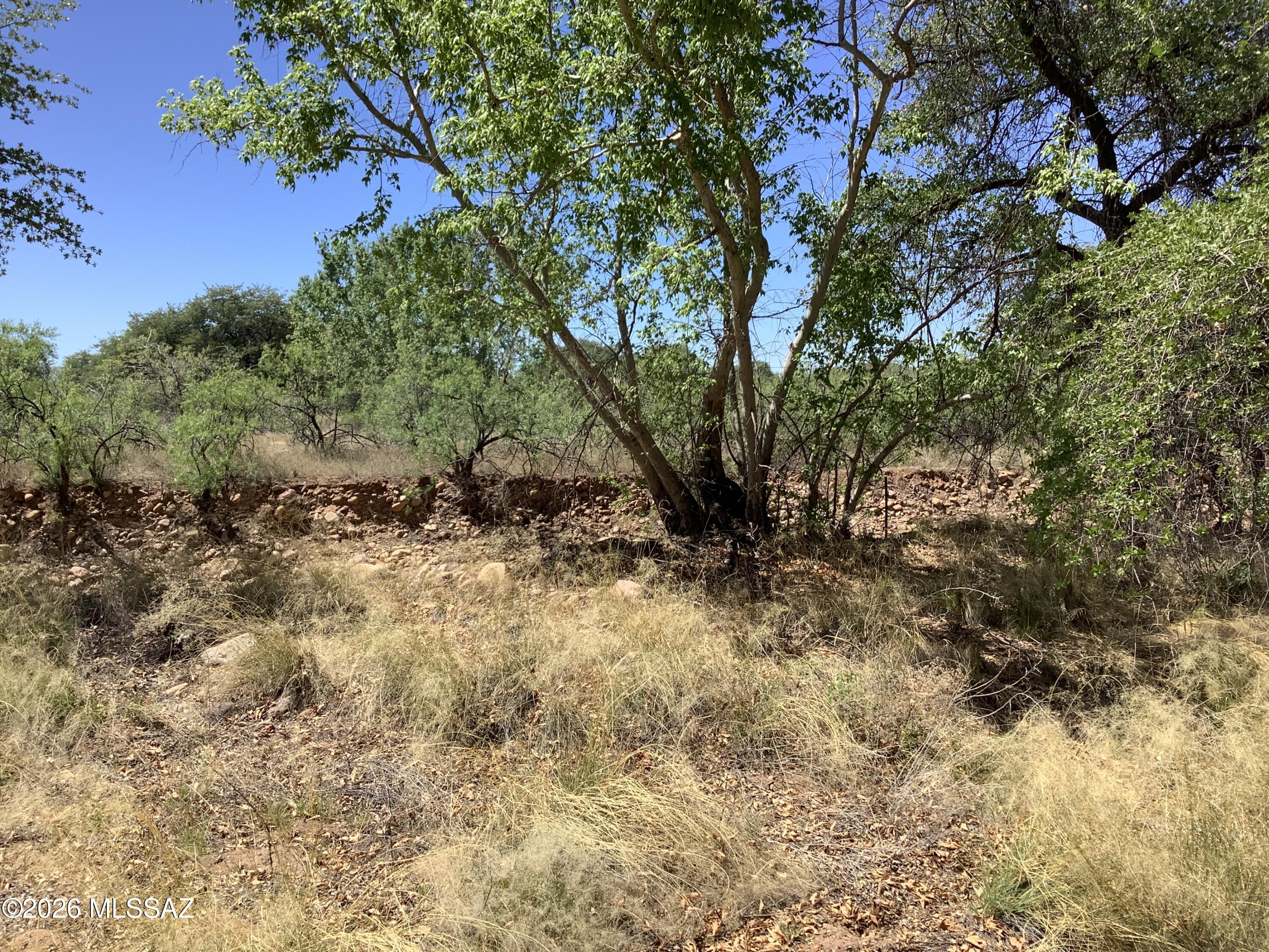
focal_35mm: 31
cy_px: 476
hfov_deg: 58.4
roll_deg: +1.1
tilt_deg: -5.2
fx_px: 1136
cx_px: 634
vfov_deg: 45.4
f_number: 2.4
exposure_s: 1/947
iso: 25
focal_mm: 3.3
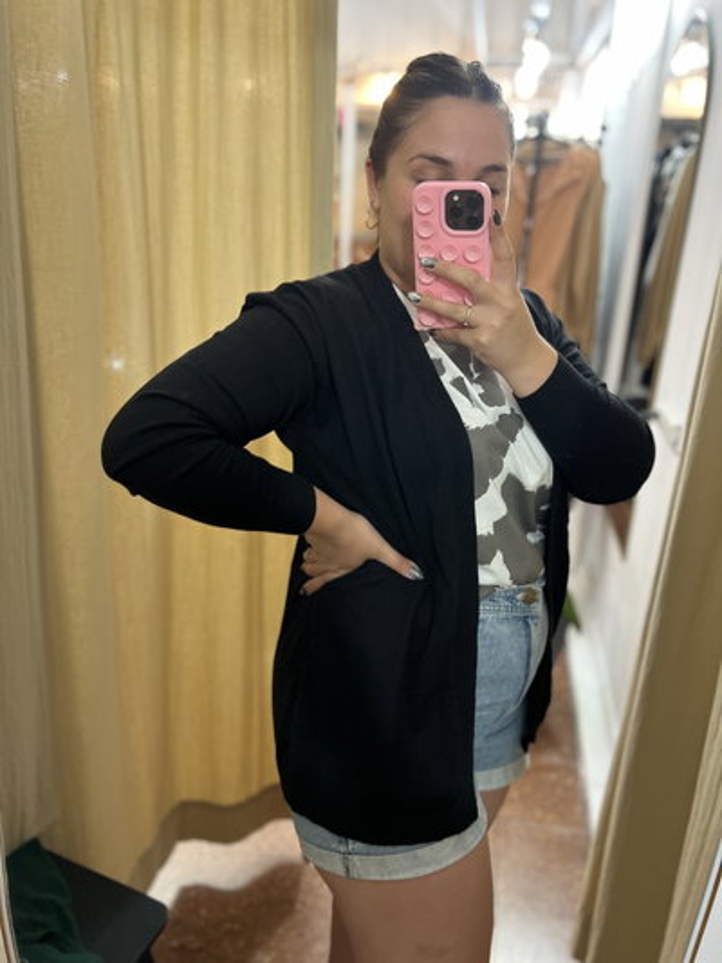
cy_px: 482
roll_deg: -1.9
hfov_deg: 53.1
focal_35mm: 26
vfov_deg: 67.3
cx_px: 361
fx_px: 723
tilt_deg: -19.1
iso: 160
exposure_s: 1/50
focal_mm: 5.7
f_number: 1.5
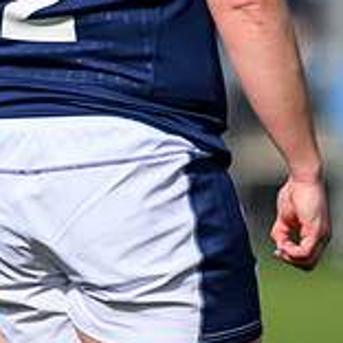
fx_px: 20661
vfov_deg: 1.0
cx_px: -391
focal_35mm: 1843
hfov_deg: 1.0
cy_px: -8
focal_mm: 400
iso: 320
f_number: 4
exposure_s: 1/3200
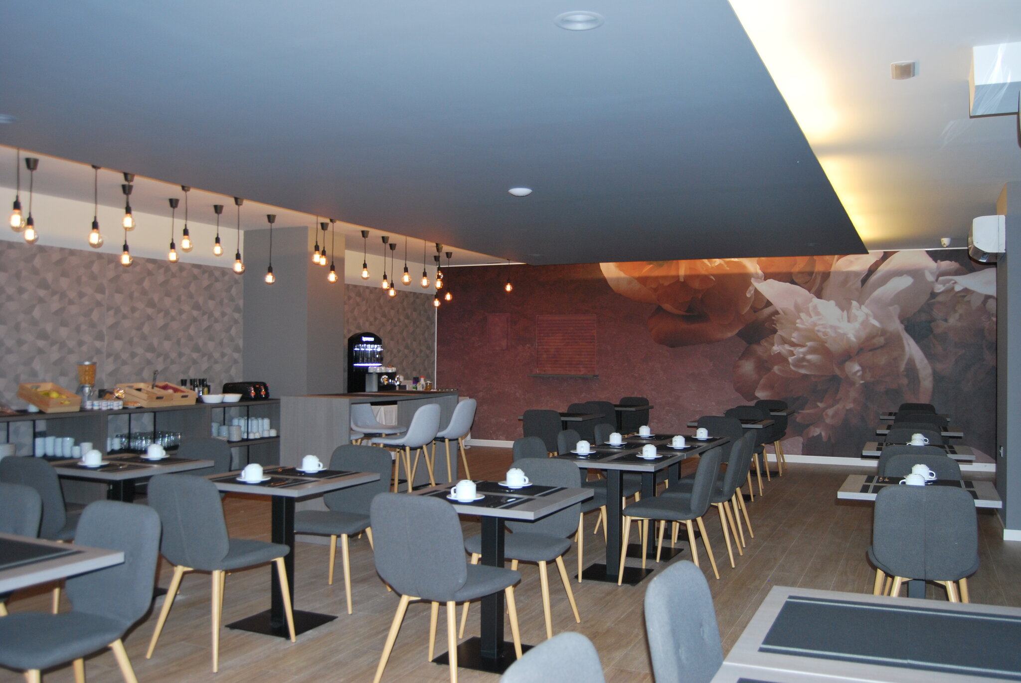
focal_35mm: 30
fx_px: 852
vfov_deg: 43.7
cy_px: 342
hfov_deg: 61.9
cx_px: 510
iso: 360
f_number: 3.8
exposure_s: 1/60
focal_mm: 20
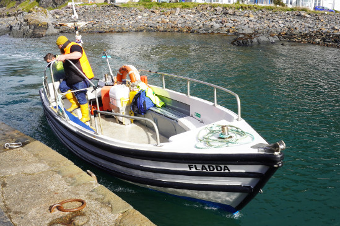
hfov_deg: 54.4
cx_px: 159
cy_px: 108
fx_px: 330
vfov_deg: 37.8
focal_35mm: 35
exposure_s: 1/160
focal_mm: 16
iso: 100
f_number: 10
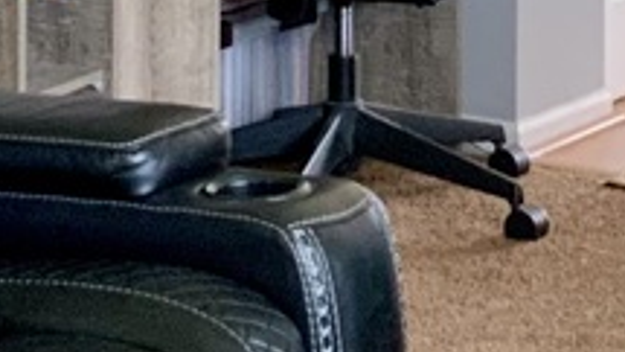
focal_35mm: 212
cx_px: 634
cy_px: -230
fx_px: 3514
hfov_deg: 10.1
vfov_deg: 5.7
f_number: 1.8
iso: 100
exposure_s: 1/40
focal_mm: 3
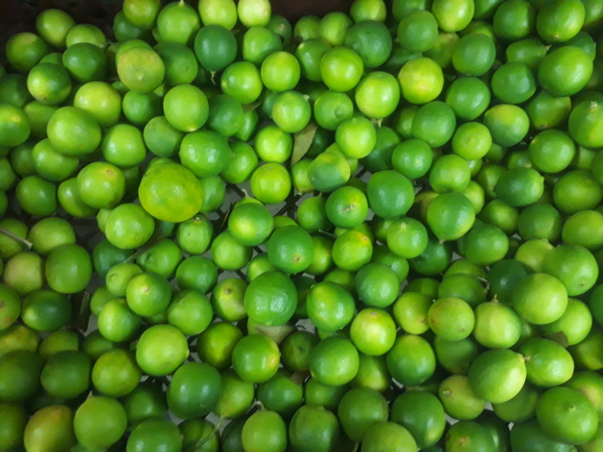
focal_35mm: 27
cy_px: 226
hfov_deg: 65.3
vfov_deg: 51.4
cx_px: 302
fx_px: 470
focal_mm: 3.6
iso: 320
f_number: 1.9
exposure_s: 1/15
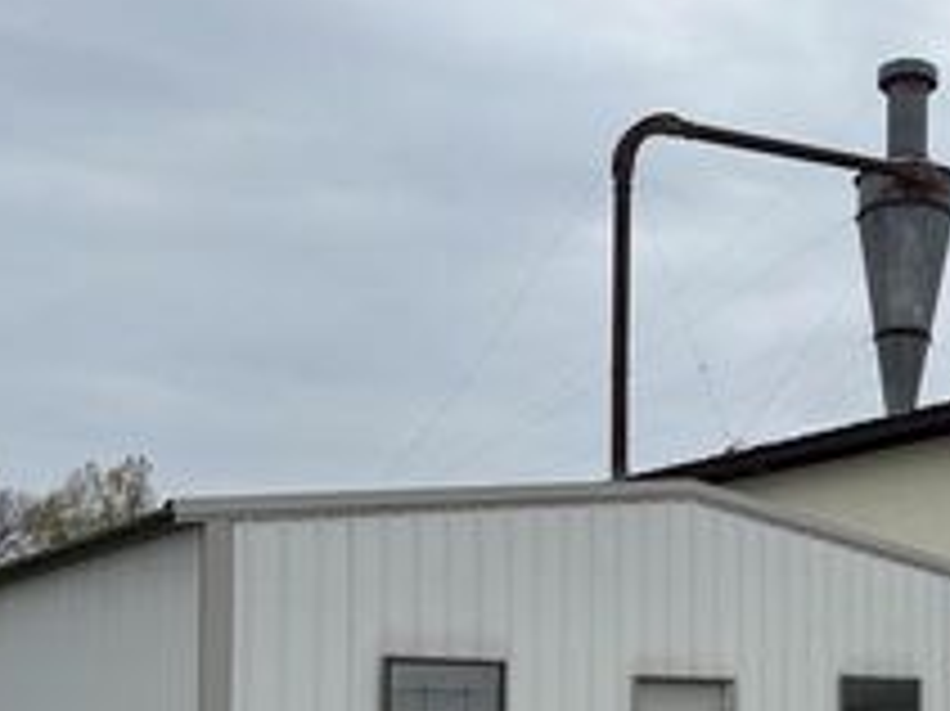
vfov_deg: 24.7
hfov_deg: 32.7
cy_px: 664
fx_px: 1563
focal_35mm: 57
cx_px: 779
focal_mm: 6.76
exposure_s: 1/5319
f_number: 1.78
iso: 80
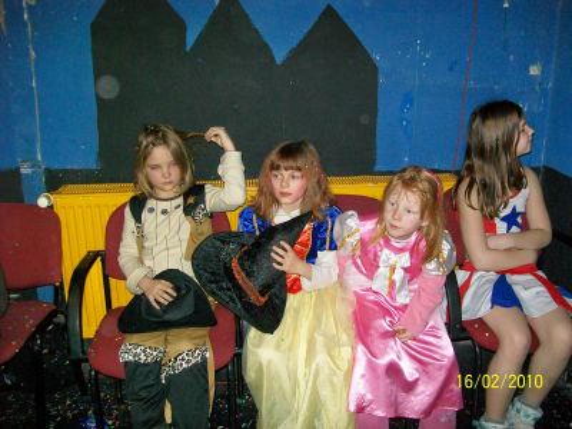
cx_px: 286
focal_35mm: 34
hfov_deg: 54.0
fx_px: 562
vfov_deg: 41.8
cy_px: 214
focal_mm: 6.1
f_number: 2.7
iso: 160
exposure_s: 1/60
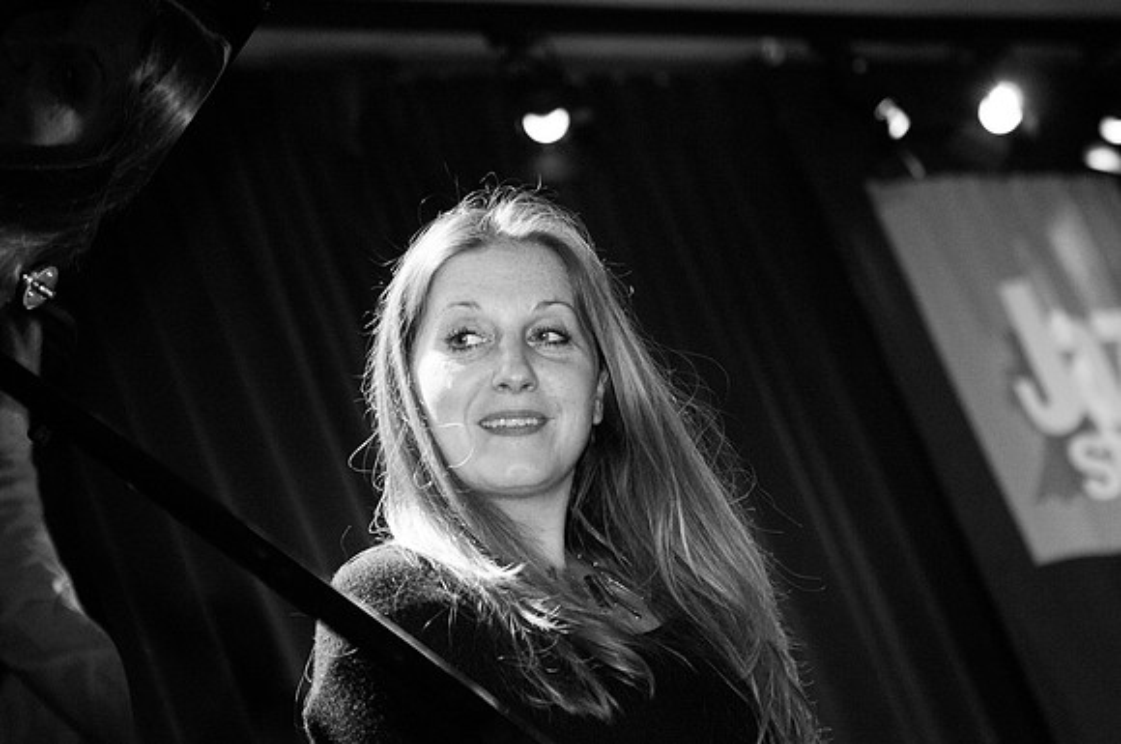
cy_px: 372
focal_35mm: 105
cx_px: 560
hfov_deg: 19.5
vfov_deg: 13.0
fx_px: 3265
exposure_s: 1/80
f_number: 2.8
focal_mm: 70
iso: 800
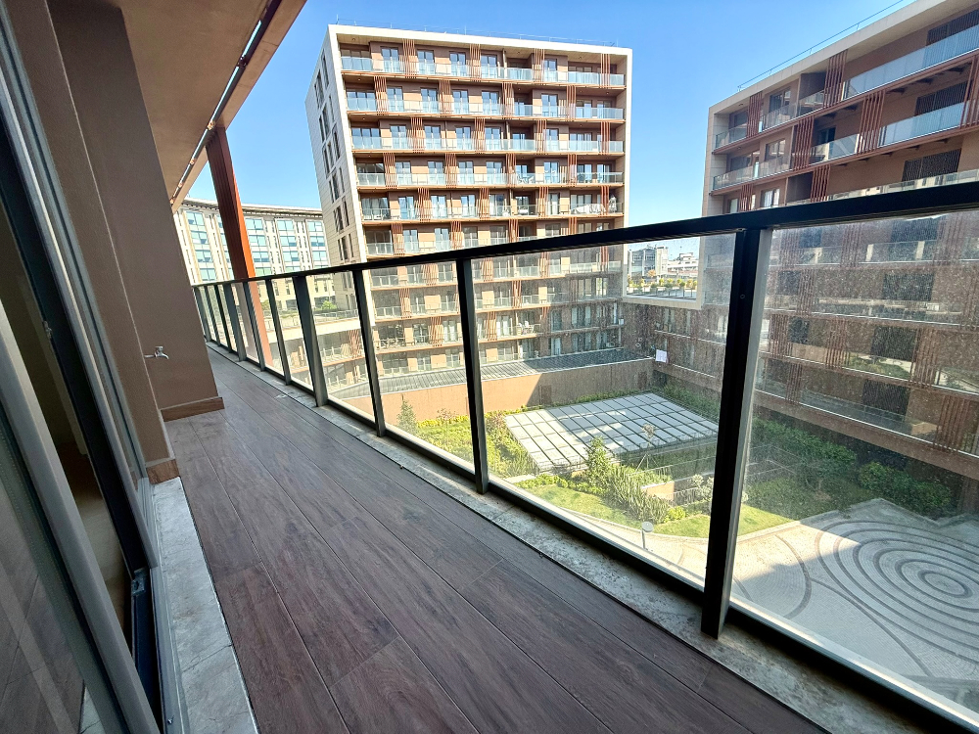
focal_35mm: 14
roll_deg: +4.0
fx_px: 396
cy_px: 367
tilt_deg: -13.5
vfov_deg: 85.7
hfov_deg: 102.1
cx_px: 490
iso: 50
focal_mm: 2.22
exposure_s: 1/820
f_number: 2.2
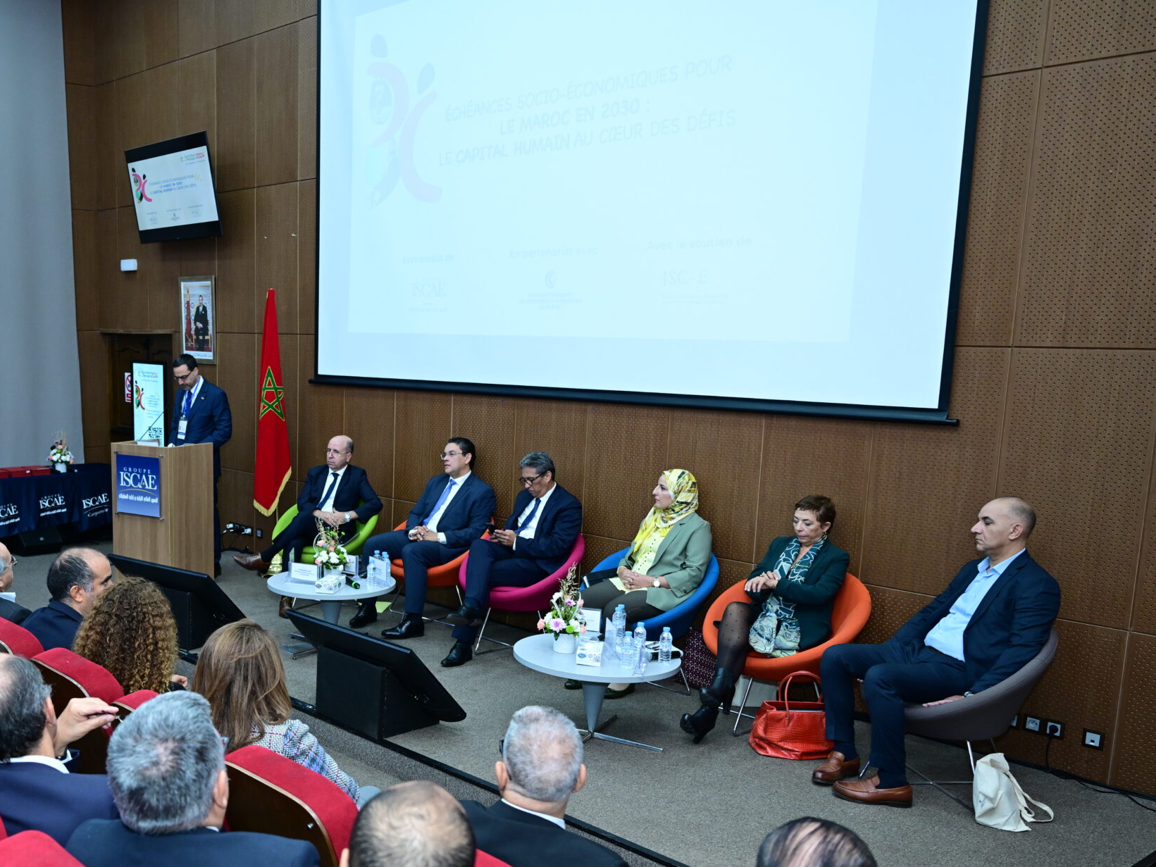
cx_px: 309
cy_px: 545
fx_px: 1202
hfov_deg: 49.6
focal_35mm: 36
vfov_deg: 39.4
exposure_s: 1/160
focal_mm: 24
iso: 1250
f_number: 3.2
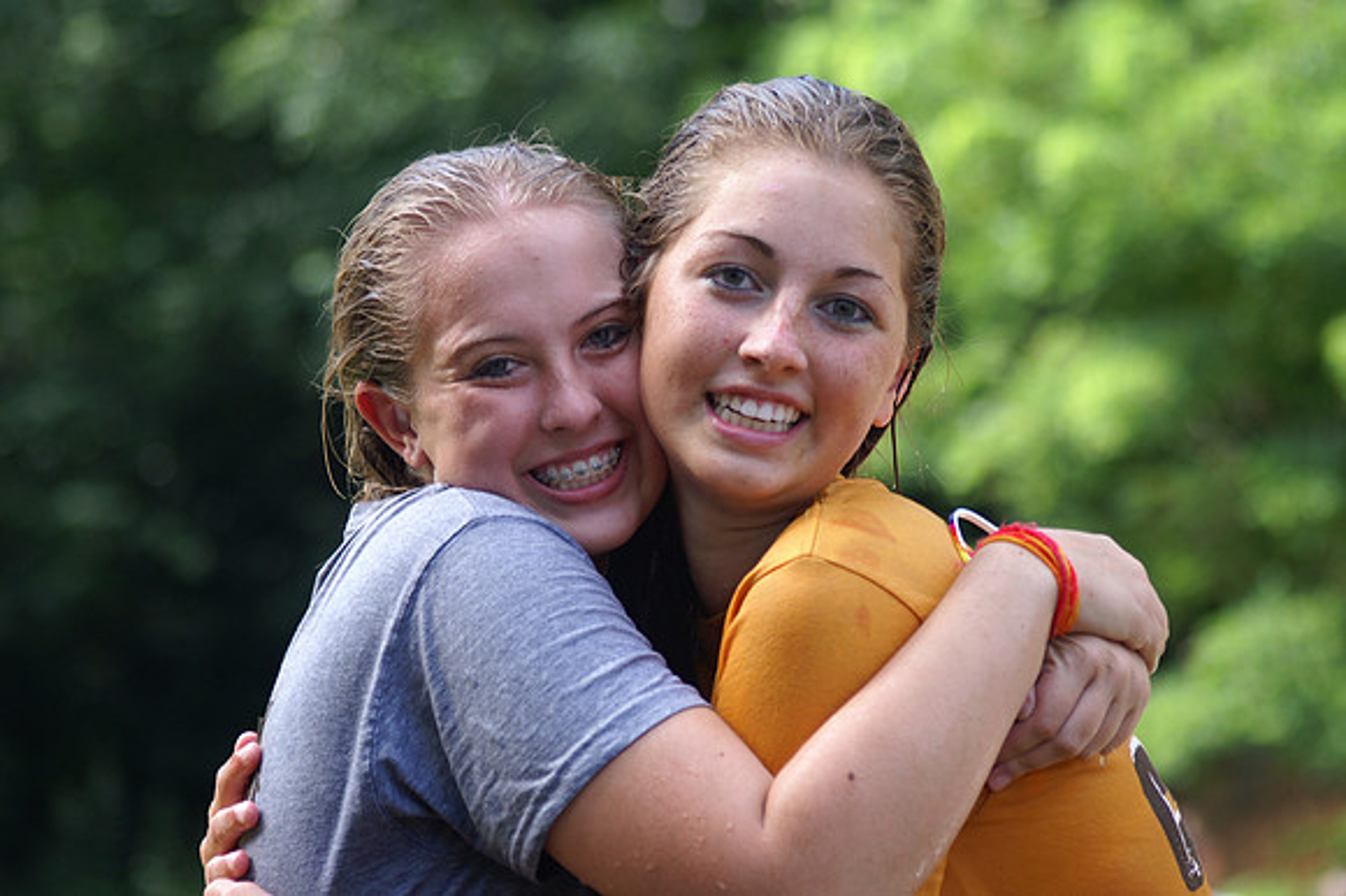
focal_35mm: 165
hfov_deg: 12.5
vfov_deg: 8.3
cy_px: 448
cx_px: 673
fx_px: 6165
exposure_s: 1/250
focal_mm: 110
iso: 250
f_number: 4
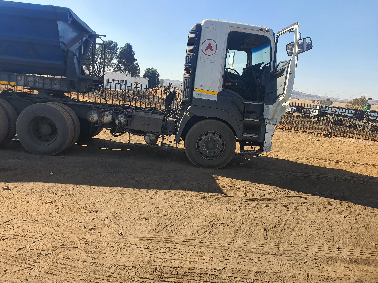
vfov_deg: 53.1
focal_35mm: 26
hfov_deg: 67.3
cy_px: 142
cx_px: 189
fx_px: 284
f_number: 2.4
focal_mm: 4.3
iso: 50
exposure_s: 1/864
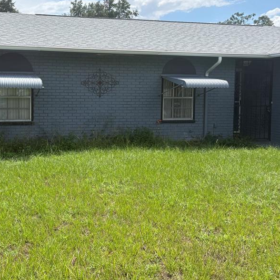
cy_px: 120
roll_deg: -2.4
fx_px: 366
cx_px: 78
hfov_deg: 40.9
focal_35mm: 40
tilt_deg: +0.5
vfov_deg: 41.8
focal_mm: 5.96
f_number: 1.6
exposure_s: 1/3448
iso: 50
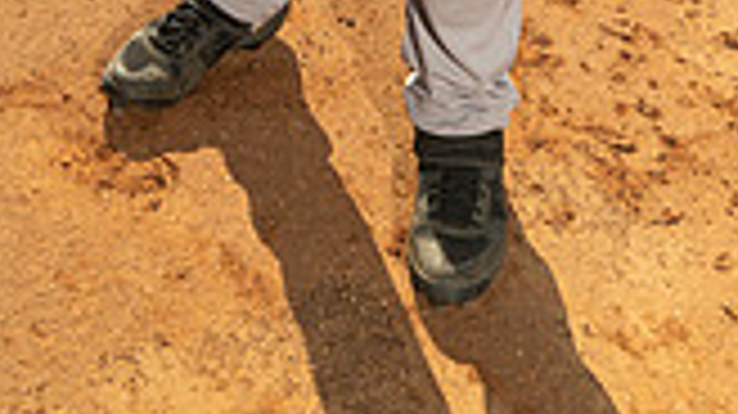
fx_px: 1408
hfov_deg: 29.3
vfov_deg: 12.9
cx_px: 454
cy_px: -576
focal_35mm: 72
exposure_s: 1/200
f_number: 7.1
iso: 500
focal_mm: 25
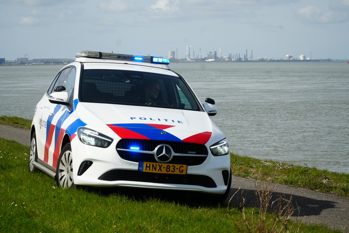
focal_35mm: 124
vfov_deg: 11.1
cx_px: 174
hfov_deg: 16.5
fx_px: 1202
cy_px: 116
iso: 100
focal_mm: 83
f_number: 8
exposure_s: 1/350
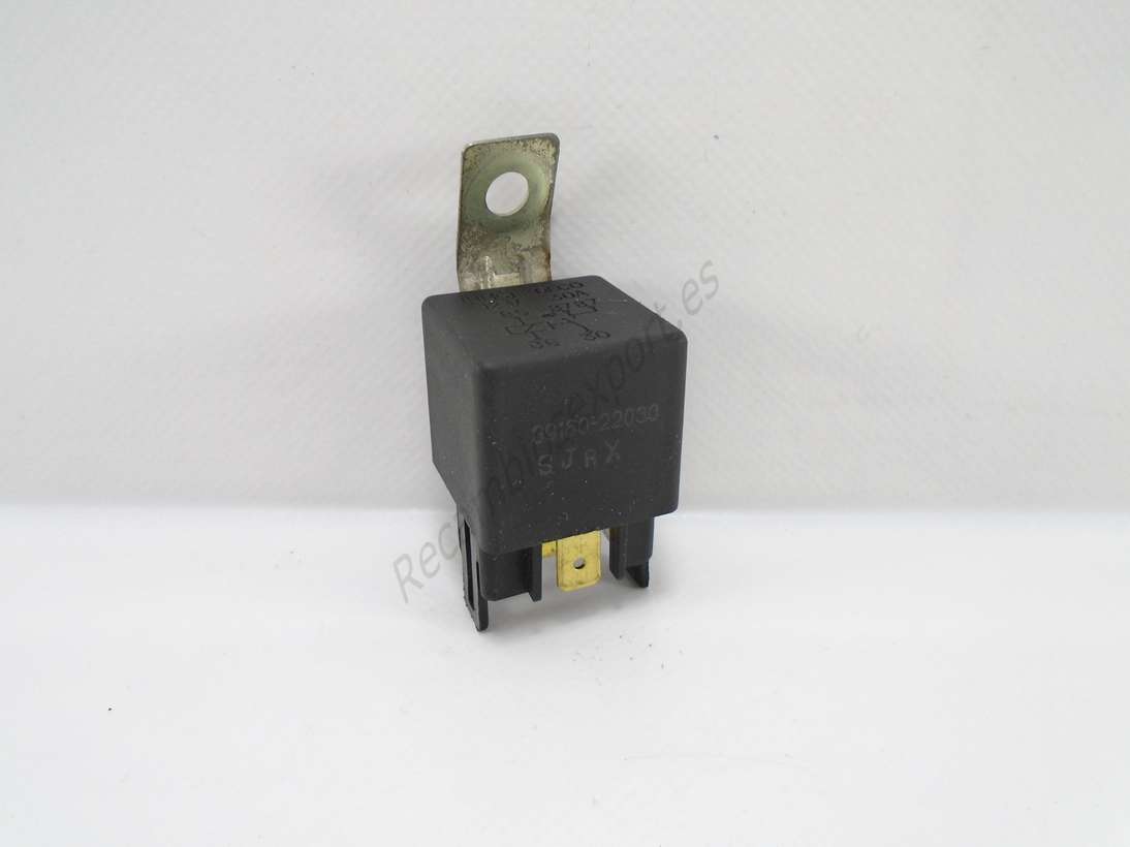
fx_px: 849
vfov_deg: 53.0
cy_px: 424
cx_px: 565
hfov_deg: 67.3
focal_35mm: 26
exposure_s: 1/80
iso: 100
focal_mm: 4.6
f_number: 3.2
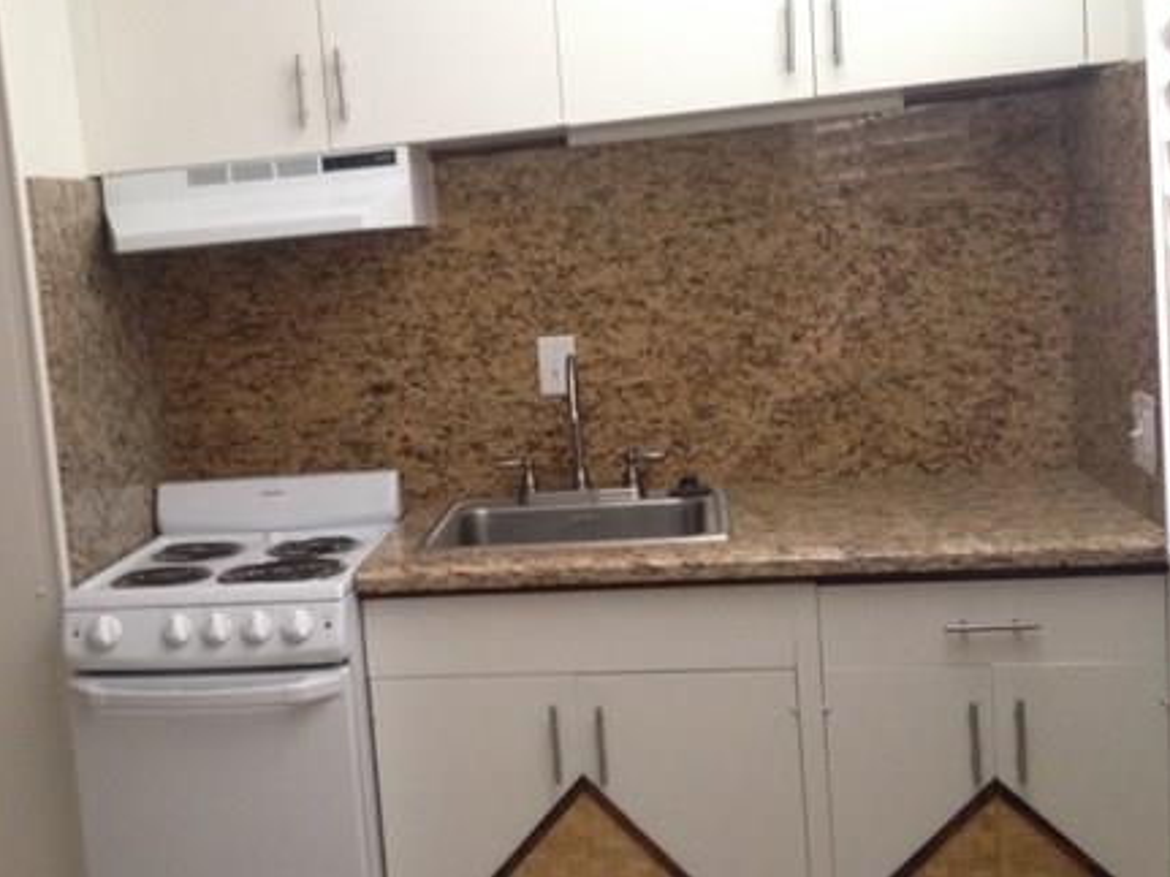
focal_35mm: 49
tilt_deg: -7.6
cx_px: 339
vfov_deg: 29.7
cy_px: 445
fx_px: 1656
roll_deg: +6.3
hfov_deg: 38.2
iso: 250
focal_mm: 4.12
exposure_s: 1/20
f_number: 2.4
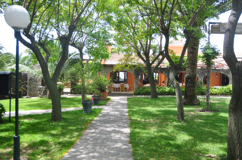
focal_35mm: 30
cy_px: 80
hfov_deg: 62.0
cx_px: 121
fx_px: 201
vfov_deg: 43.5
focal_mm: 20
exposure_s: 1/400
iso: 200
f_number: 3.5
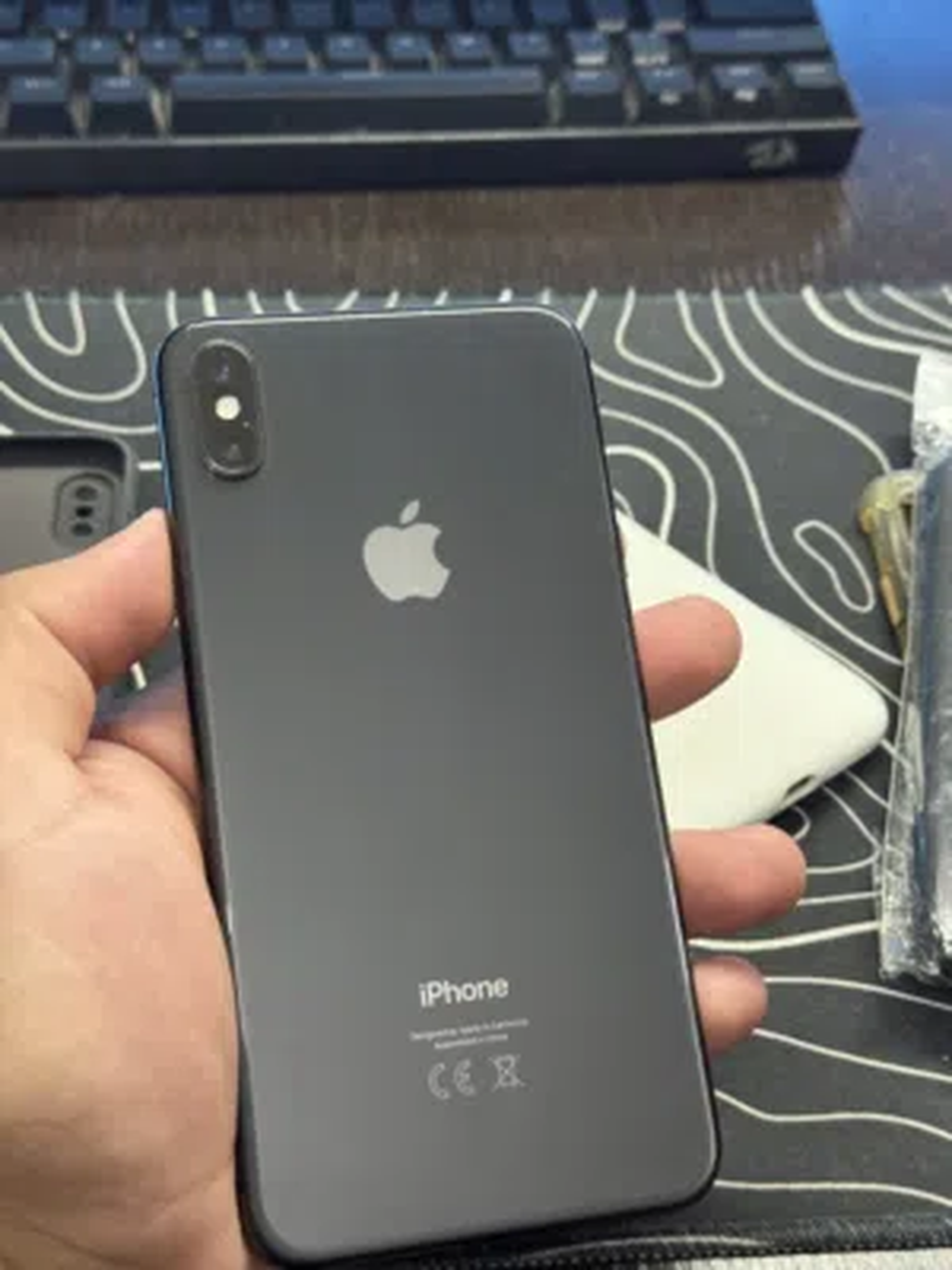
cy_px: 635
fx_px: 1760
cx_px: 476
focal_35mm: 48
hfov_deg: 30.3
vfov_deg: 39.7
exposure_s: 1/40
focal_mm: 6.76
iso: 400
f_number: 1.78
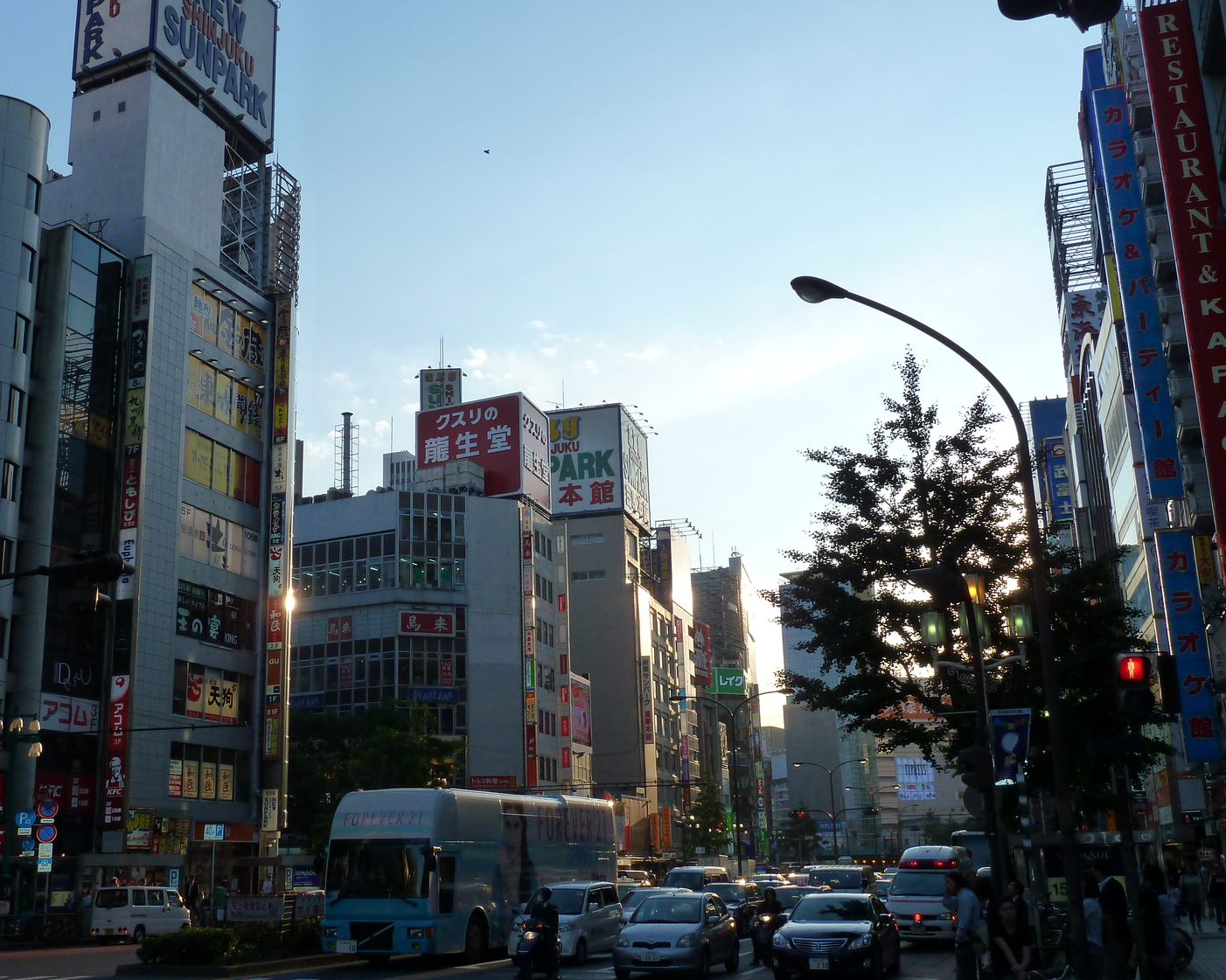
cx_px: 547
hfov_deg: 46.8
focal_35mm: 39
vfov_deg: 38.2
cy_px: 490
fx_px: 1415
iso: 125
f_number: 4.5
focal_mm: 5.7
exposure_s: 1/500
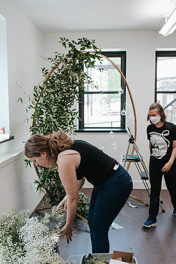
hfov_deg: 32.6
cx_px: 84
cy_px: 148
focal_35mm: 41
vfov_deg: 47.3
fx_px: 301
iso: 450
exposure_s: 1/250
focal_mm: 35
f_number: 3.2
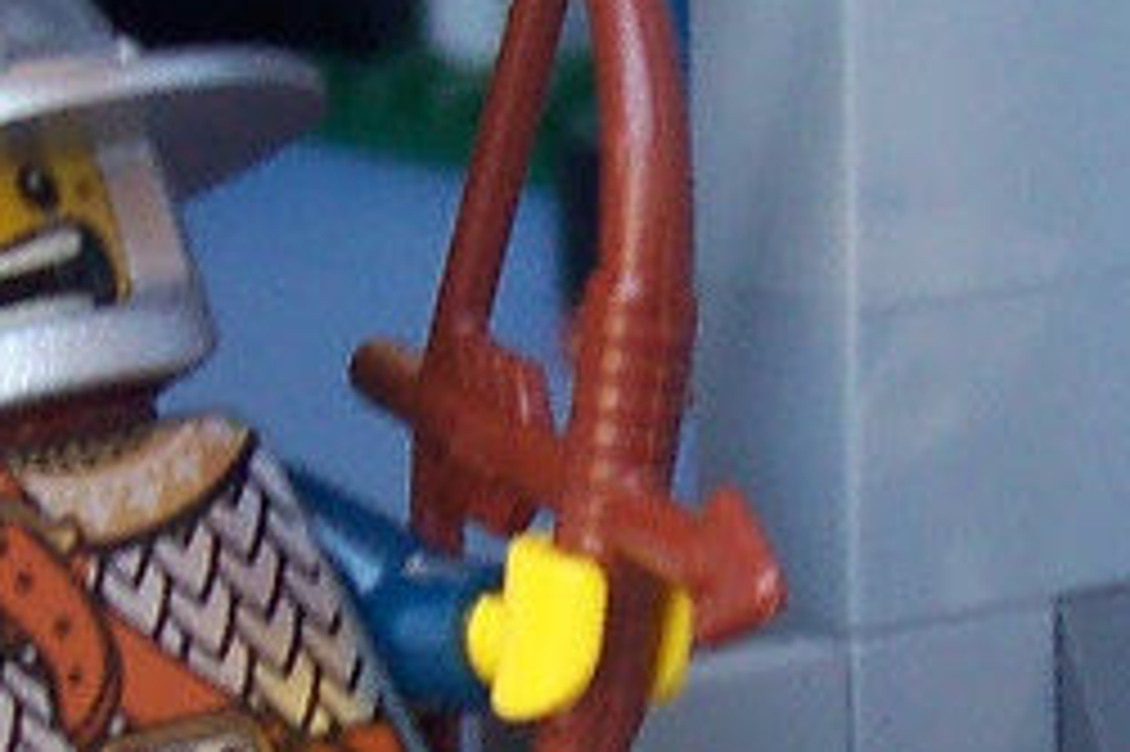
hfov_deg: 11.2
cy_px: 572
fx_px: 5772
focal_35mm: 184
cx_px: 680
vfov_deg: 7.4
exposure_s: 1/45
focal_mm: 5.6
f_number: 2.8
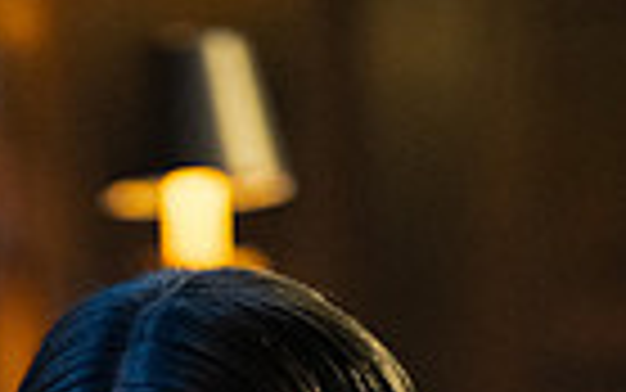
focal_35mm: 165
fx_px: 2816
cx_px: 68
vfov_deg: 7.4
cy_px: 1005
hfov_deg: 12.6
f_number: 1.2
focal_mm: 50
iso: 8000
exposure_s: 1/125
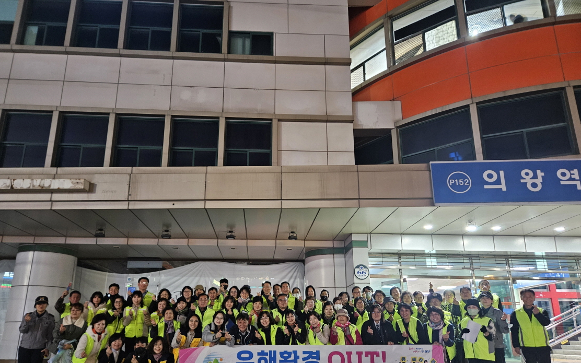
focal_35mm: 25
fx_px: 396
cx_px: 284
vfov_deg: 48.9
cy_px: 221
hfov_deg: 72.5
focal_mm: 5.4
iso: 640
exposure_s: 1/24
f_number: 1.8
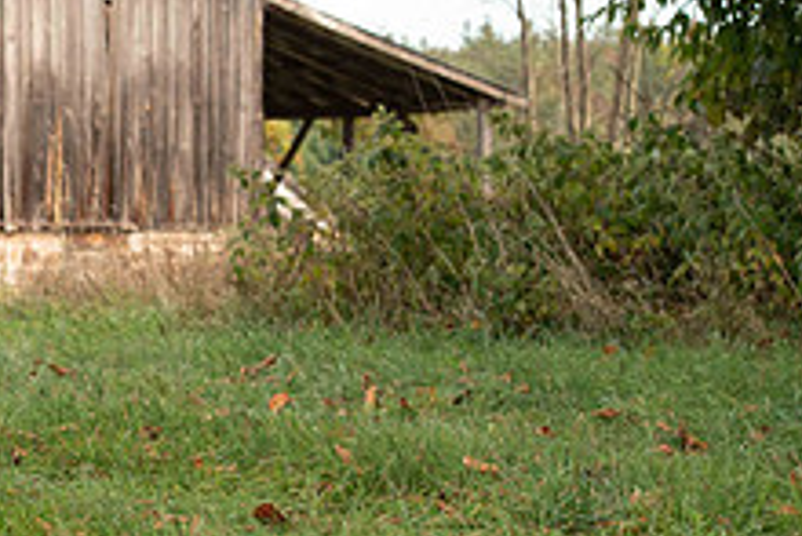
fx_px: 4704
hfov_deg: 9.6
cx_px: -131
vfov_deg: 6.5
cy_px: 286
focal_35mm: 211
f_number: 7.1
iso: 400
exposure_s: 1/200
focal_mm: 80
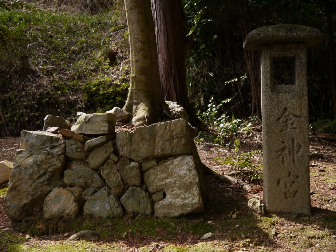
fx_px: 515
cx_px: 168
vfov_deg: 27.5
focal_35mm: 53
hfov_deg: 36.2
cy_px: 128
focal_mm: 26
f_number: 4.7
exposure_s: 1/500
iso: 400
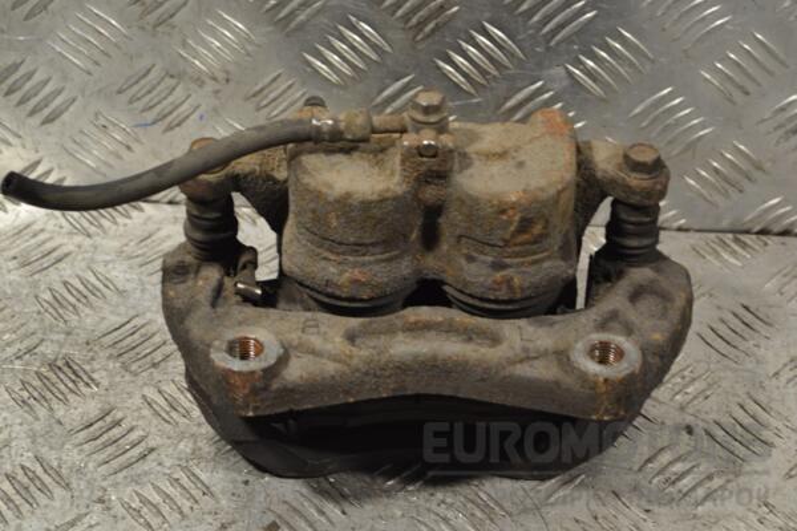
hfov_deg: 24.6
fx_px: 1826
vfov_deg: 16.6
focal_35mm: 82
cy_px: 266
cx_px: 398
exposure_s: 1/30
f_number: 5.6
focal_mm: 55
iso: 320
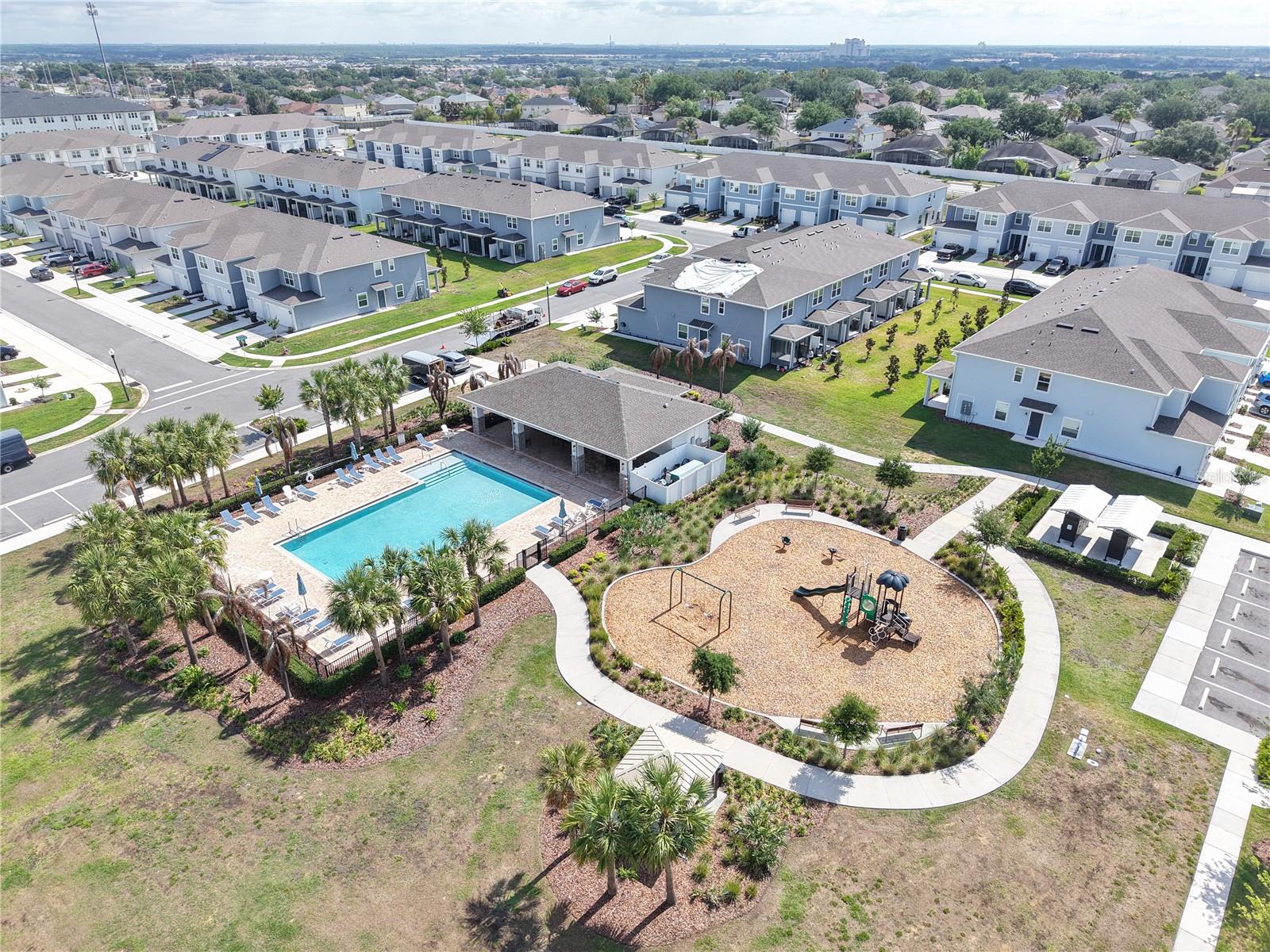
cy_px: 476
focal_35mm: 24
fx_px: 881
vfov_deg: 56.8
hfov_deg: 71.6
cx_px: 635
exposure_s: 1/1500
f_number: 1.8
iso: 120
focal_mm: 8.67
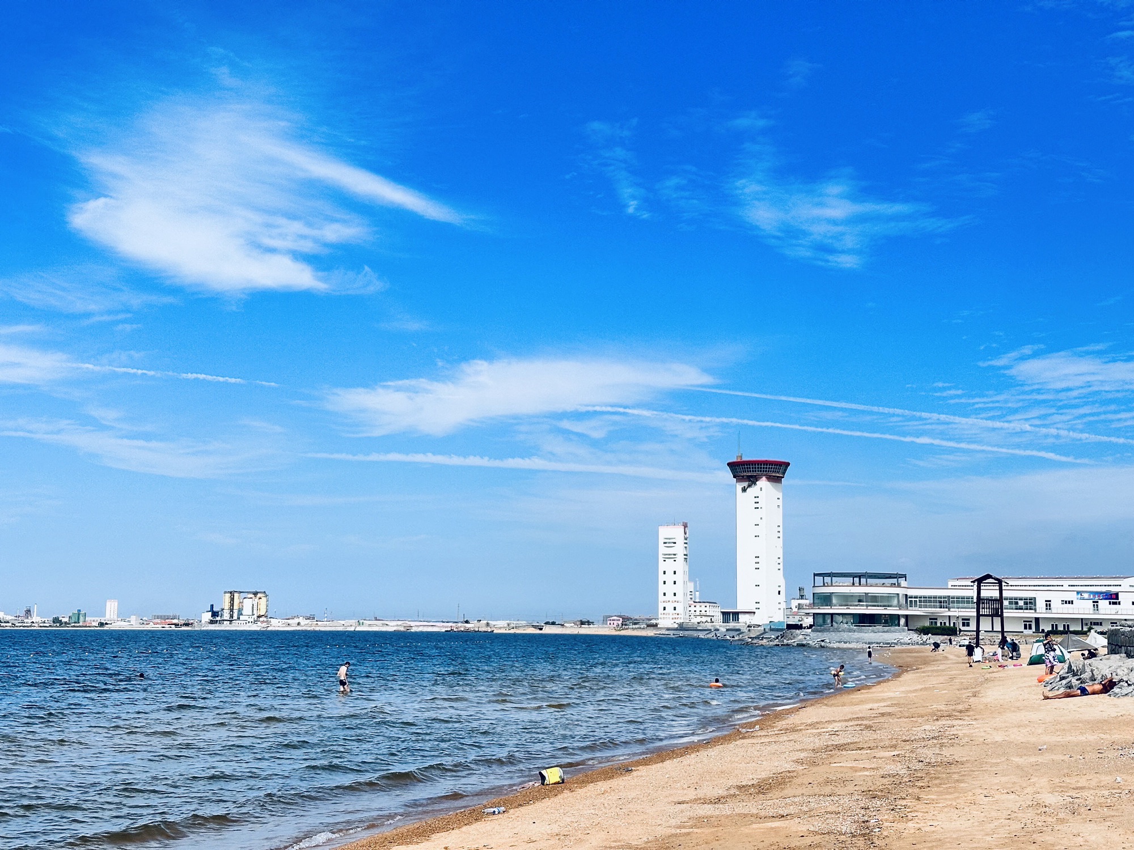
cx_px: 567
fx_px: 1572
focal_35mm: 48
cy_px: 425
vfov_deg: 30.3
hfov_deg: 39.7
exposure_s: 1/5000
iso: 64
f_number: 1.78
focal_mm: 6.86
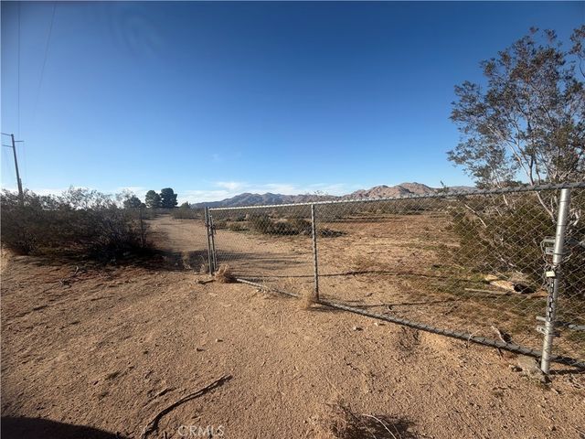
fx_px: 237
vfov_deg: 85.7
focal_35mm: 14
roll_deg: +3.5
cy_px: 220
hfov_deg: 102.1
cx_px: 292
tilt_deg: -4.5
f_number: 2.2
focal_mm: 2.22
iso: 25
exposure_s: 1/770
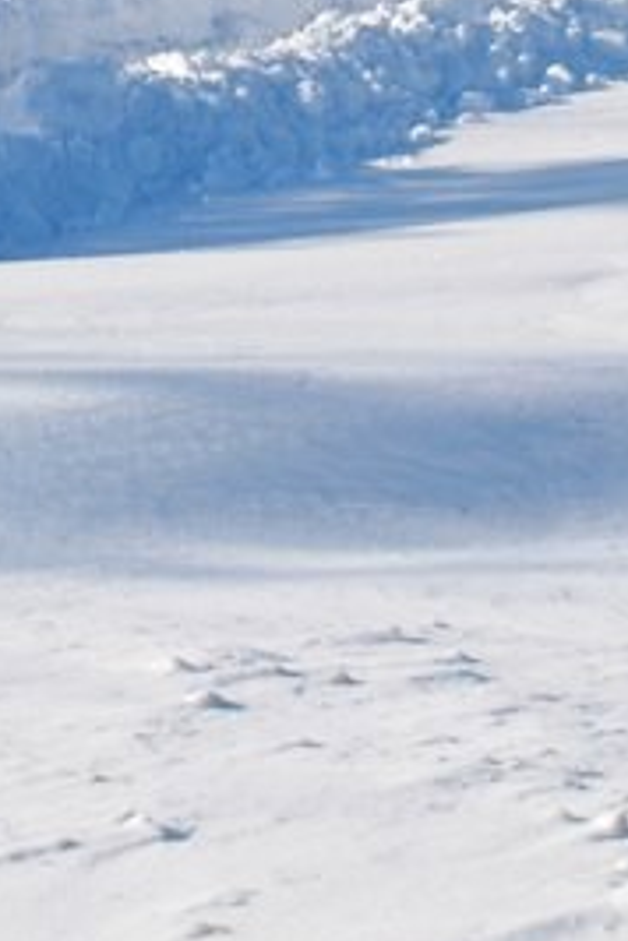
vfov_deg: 12.5
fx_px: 4213
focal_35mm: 161
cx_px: 378
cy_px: -174
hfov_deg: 8.5
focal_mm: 28
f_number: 11
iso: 320
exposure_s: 1/640
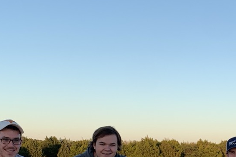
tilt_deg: -1.7
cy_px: 173
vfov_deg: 16.7
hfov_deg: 25.2
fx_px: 518
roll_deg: -1.2
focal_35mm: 79
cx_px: 195
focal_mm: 4.25
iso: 25
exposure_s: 1/727
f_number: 1.8
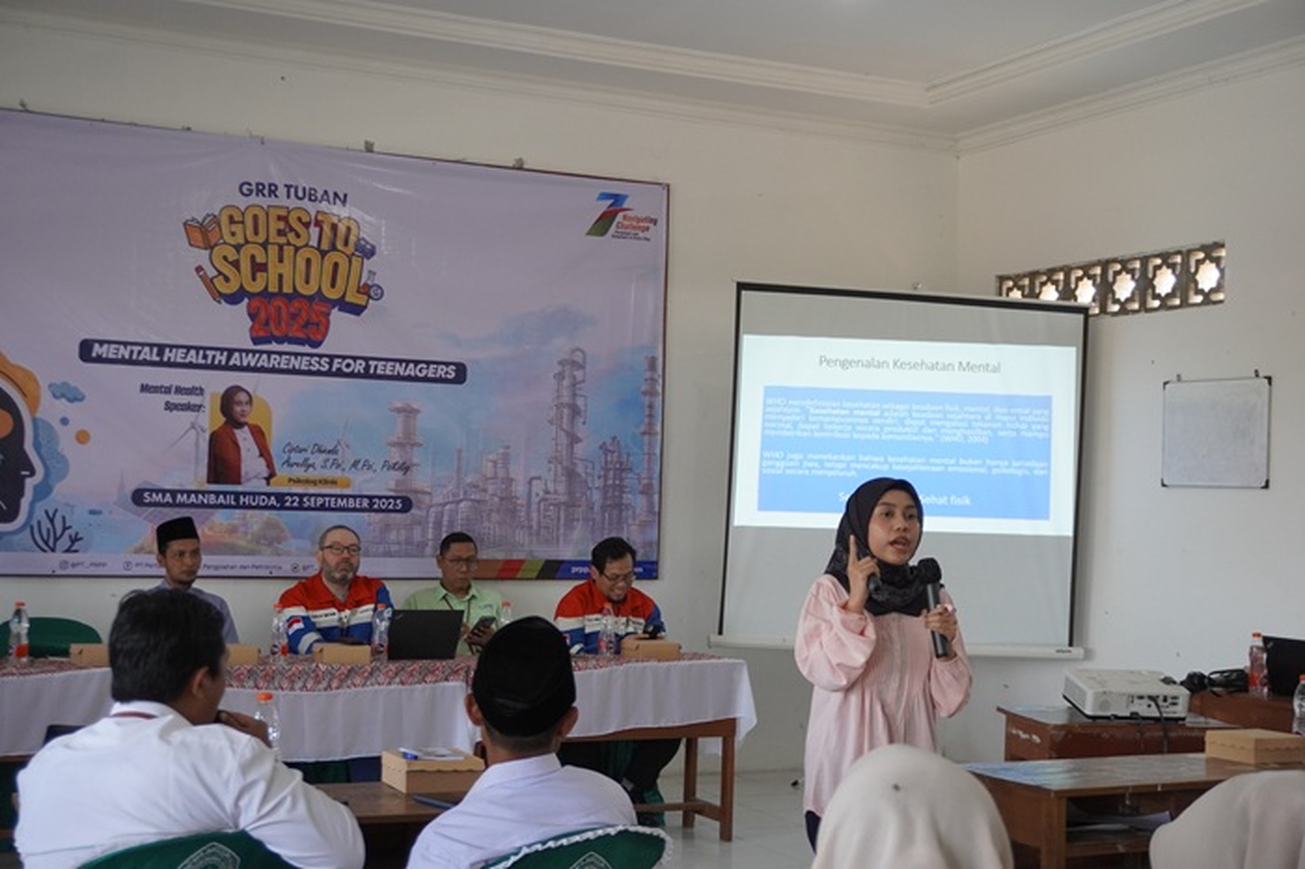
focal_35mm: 51
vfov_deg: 26.5
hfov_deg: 38.9
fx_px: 1848
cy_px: 434
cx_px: 652
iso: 1250
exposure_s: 1/160
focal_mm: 34
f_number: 5
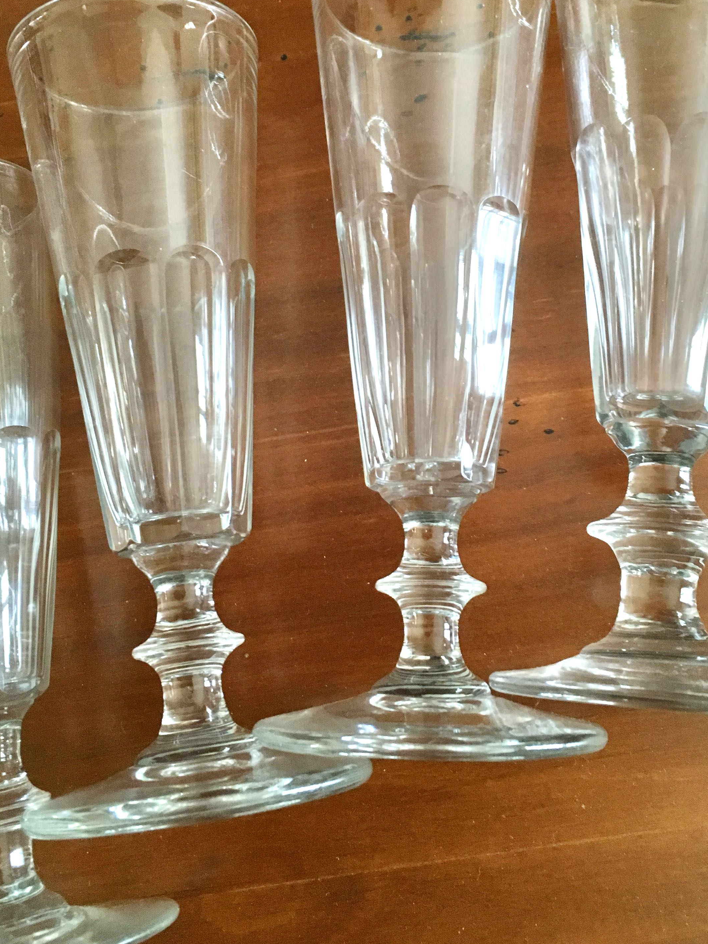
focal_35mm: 41
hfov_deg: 35.1
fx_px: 1118
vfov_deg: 45.4
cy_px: 355
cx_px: 414
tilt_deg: -76.6
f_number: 2.2
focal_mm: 4.15
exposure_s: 1/33
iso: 250
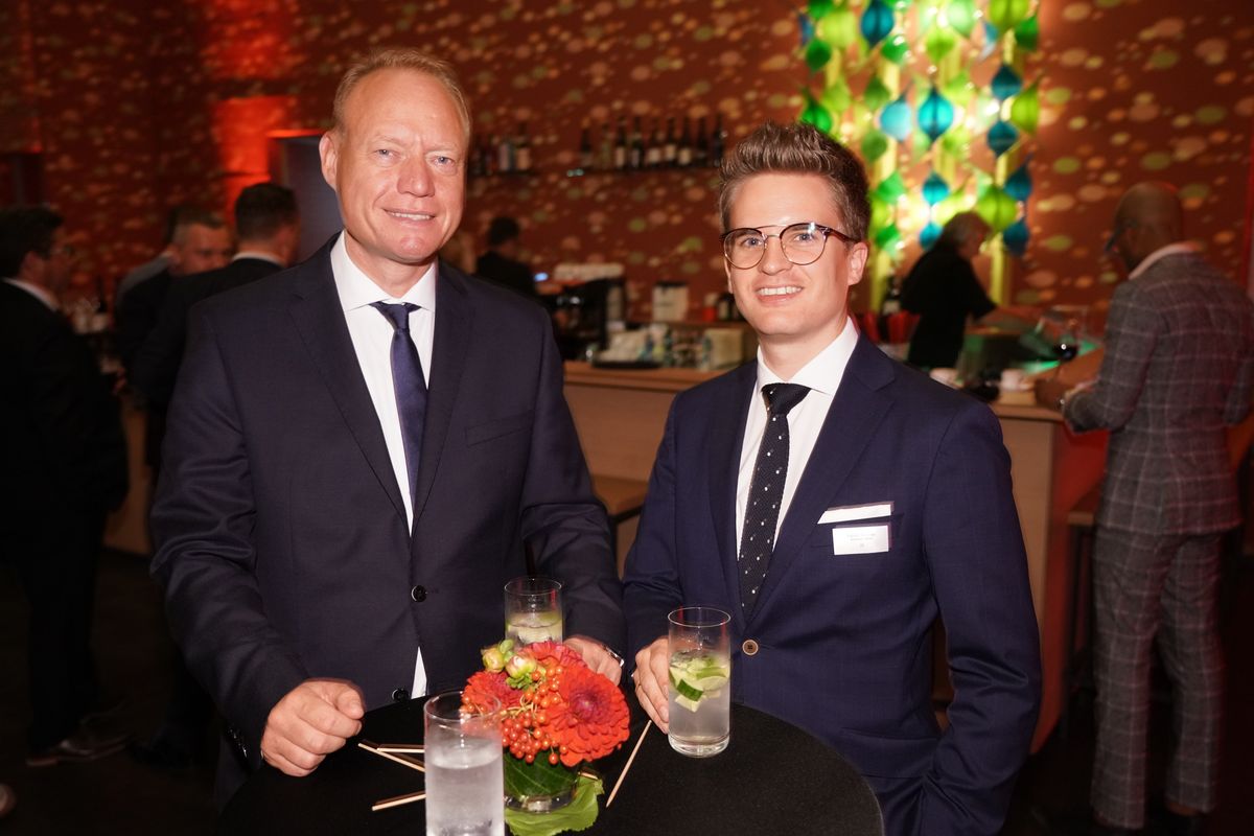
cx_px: 627
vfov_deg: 41.1
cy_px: 418
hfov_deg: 58.7
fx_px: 1115
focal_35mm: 32
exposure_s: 1/25
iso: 2500
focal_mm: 32
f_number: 4
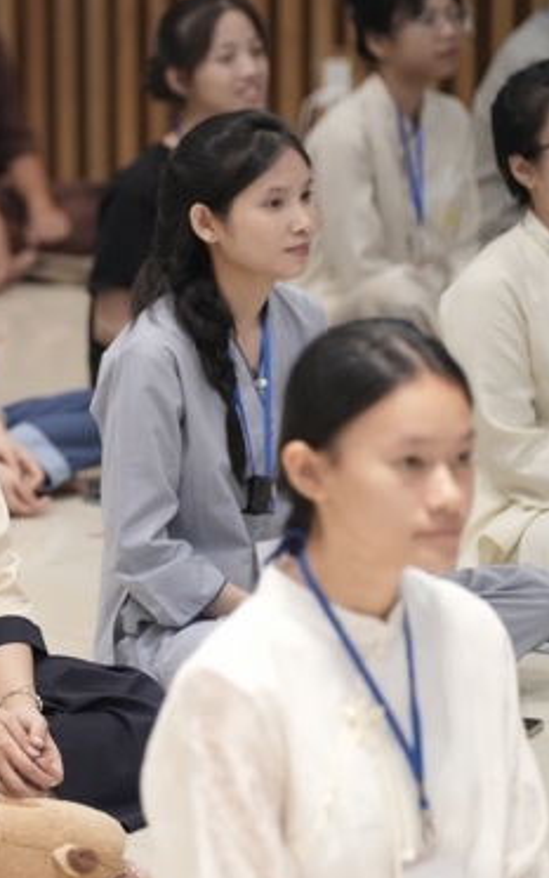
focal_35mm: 181
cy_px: 378
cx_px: -188
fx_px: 4335
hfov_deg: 7.2
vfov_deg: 11.6
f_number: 2.8
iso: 4000
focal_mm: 102
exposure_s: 1/320
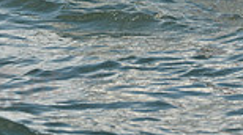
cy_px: -164
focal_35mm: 356
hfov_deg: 6.1
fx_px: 2290
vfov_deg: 3.4
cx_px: 188
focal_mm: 90
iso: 320
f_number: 8
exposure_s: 1/1600
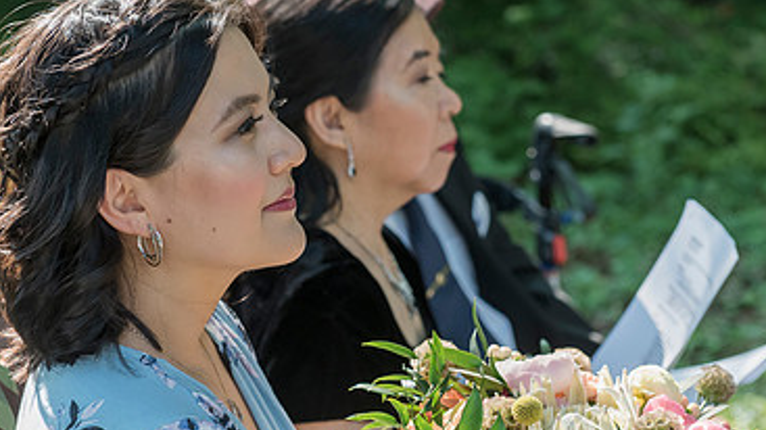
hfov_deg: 18.5
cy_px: 197
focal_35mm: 116
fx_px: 2355
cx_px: 409
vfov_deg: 10.4
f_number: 4
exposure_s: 1/640
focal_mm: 70
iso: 1000
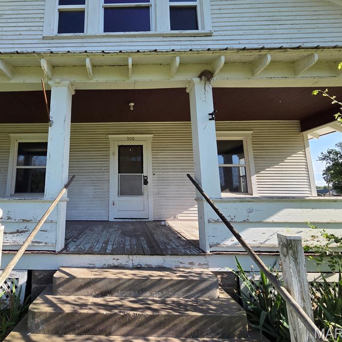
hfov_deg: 85.3
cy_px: 165
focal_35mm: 16
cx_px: 123
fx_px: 179
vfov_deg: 87.4
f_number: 2.2
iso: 50
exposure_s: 1/746
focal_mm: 2.2
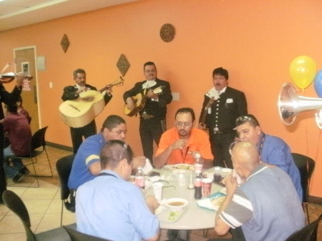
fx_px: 335
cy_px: 120
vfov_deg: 39.7
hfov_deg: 51.4
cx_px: 161
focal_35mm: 36
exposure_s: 1/30
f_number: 3.5
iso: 400
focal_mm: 6.3
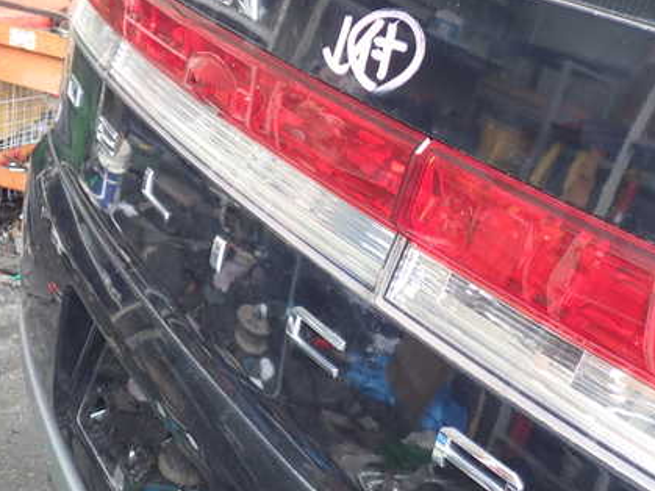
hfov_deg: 43.3
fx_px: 813
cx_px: 428
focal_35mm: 43
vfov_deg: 33.4
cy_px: 183
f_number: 2.3
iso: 125
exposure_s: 1/60
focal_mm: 5.4
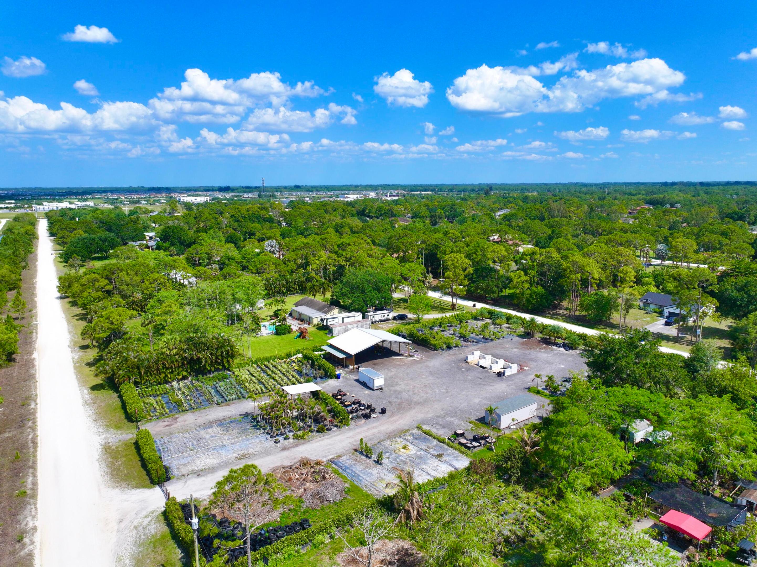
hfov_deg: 71.6
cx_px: 378
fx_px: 525
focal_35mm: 24
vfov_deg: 56.8
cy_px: 284
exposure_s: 1/2000
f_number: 2.8
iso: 100
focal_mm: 12.29
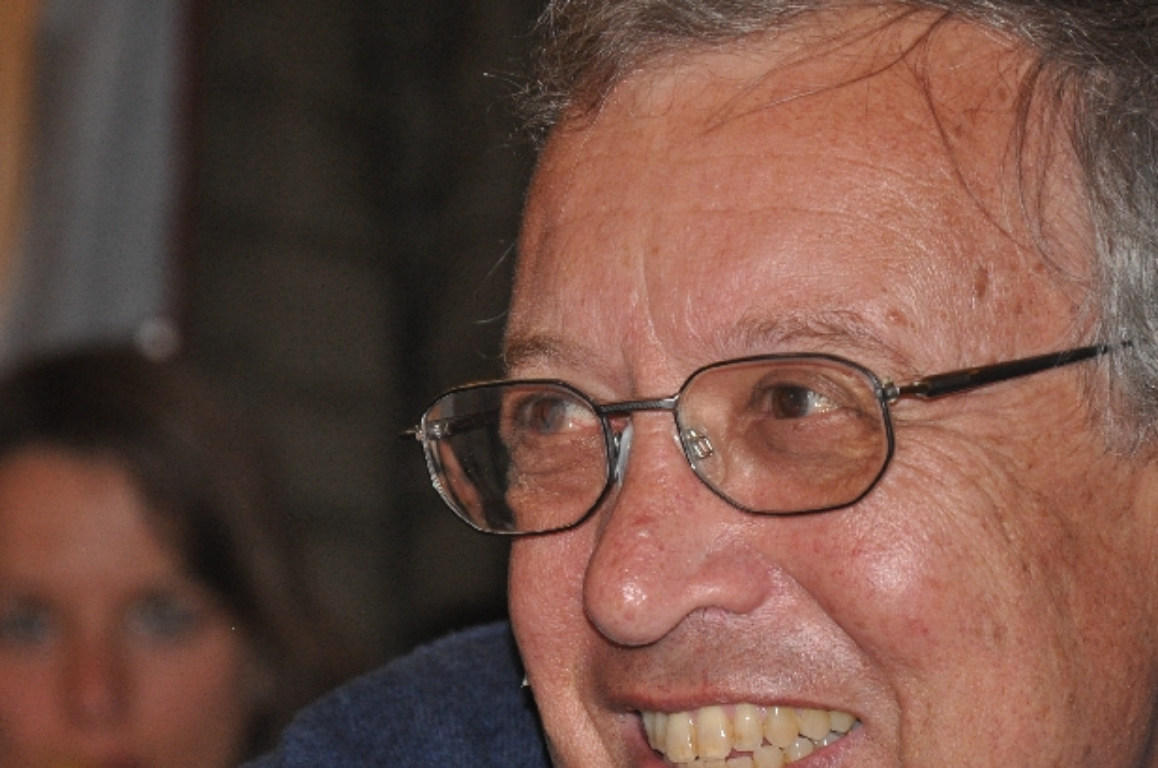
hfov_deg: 8.1
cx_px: 452
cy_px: 472
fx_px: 8183
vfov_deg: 5.4
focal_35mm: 255
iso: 800
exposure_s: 1/60
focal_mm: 105
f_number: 5.6
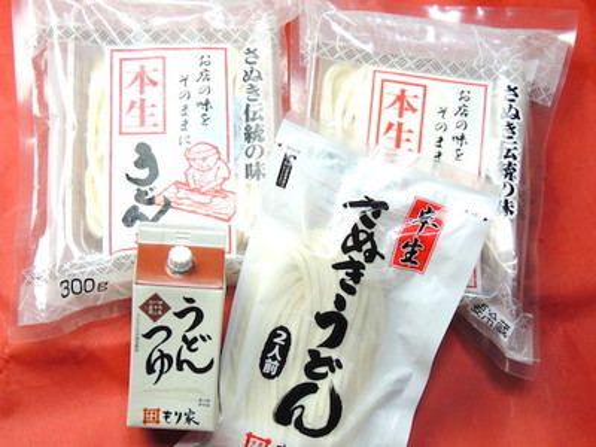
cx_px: 298
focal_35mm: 85
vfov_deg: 17.4
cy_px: 224
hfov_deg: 23.0
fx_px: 1463
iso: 400
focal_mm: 15.1
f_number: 4
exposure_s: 1/80
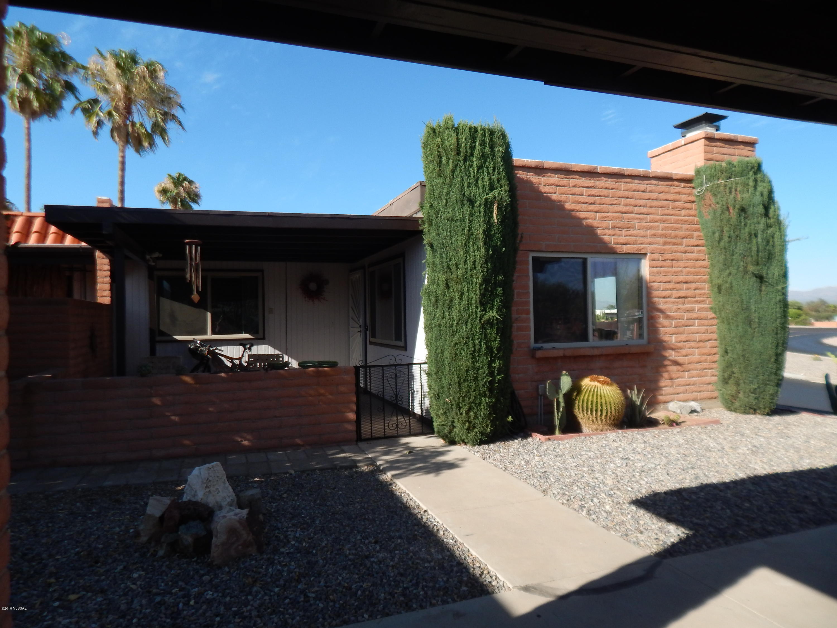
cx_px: 418
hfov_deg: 73.9
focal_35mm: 23
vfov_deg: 58.9
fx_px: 556
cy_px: 314
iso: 125
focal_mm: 4
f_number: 3
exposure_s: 1/1250
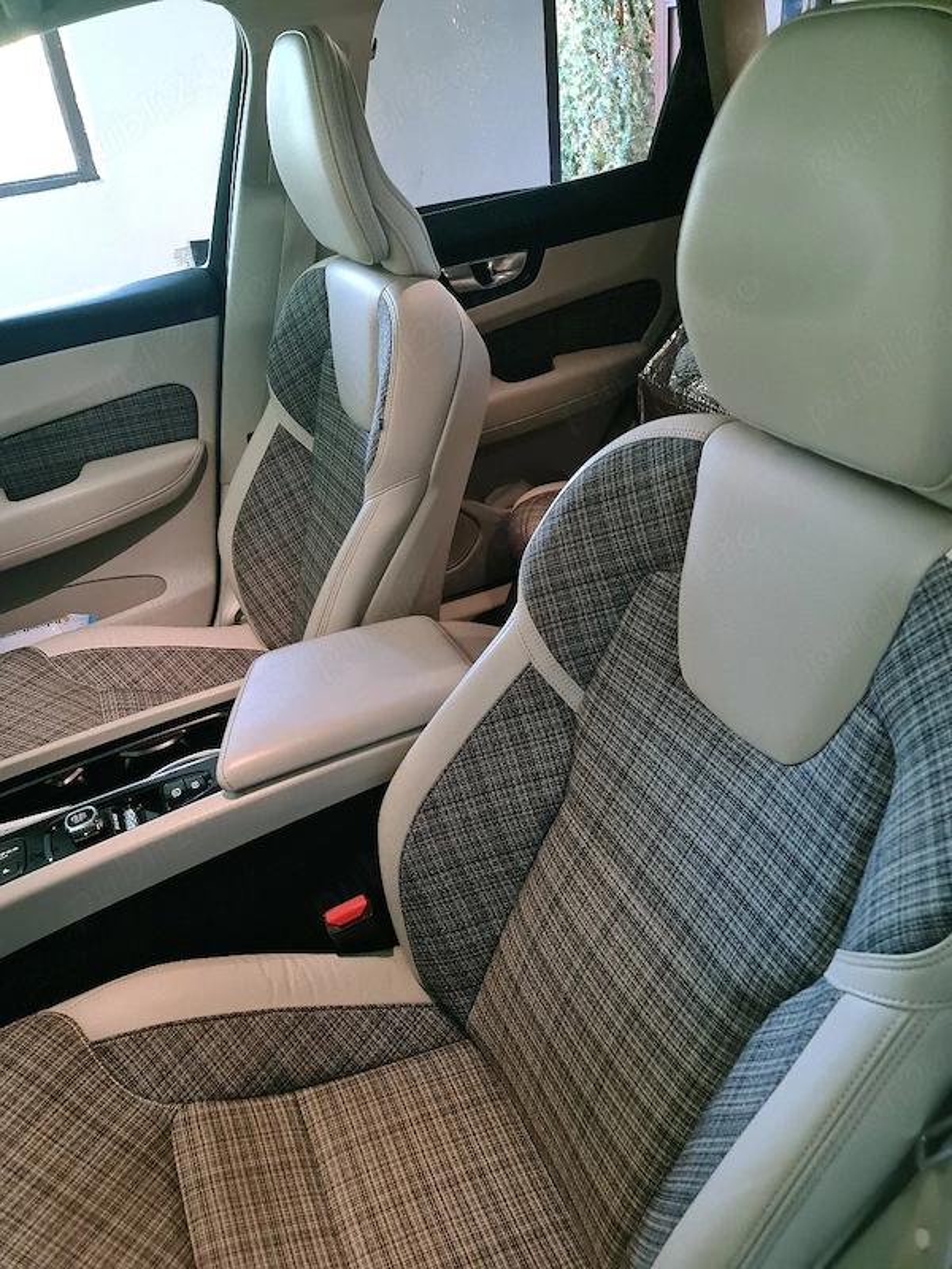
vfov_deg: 69.4
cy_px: 634
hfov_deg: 54.9
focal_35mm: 25
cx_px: 476
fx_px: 917
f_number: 1.8
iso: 1600
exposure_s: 1/25
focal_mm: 7
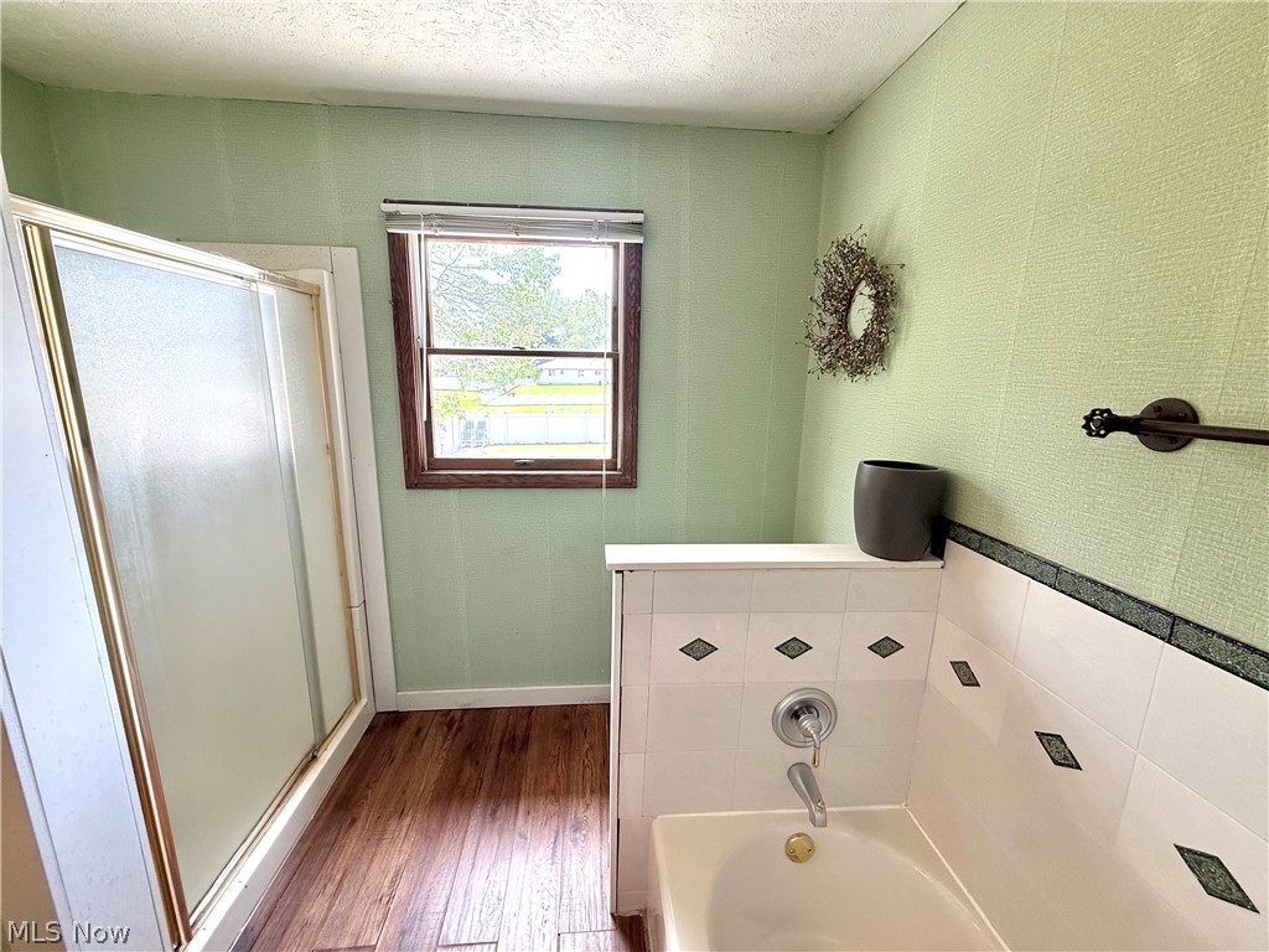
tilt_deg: -11.6
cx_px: 634
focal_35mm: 14
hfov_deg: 102.1
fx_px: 513
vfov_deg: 85.7
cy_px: 476
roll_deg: -1.0
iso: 80
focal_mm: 2.22
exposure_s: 1/120
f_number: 2.2
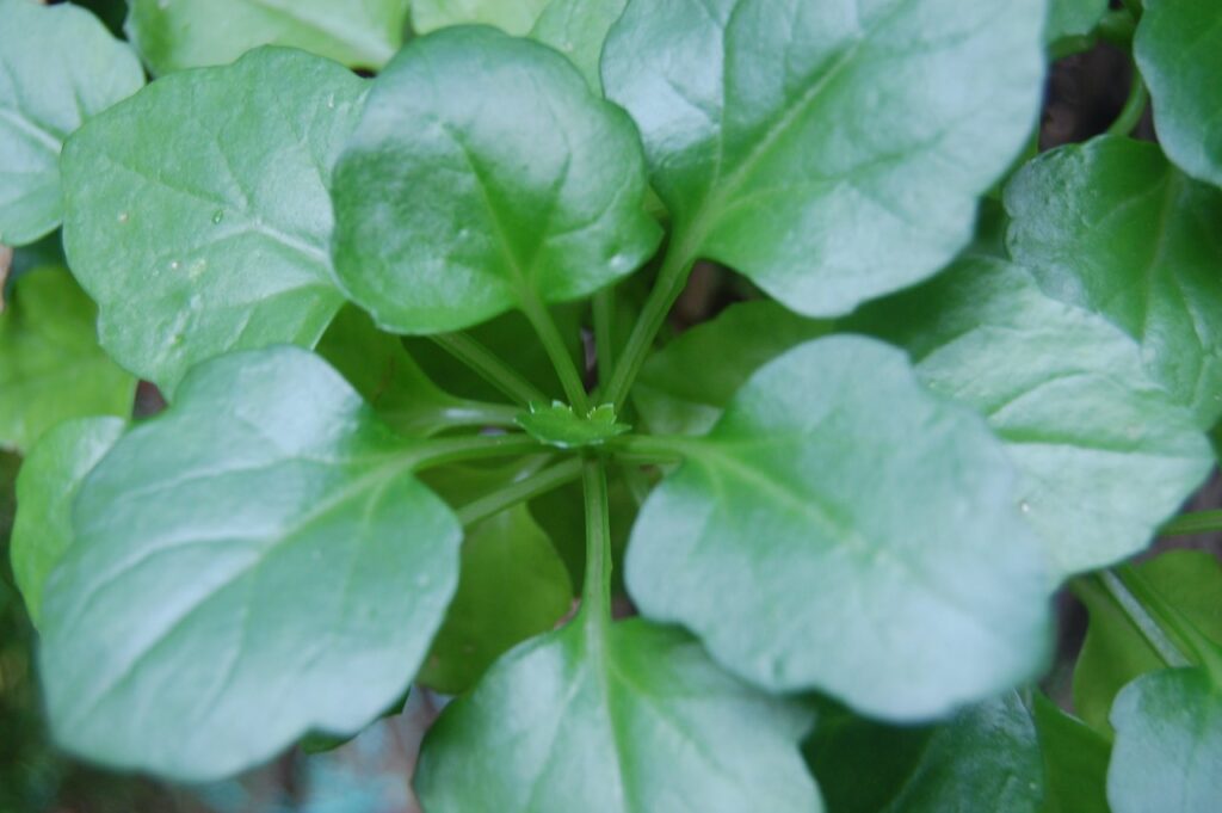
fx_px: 1628
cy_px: 406
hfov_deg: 41.1
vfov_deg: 28.0
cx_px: 611
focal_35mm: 48
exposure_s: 1/60
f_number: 5
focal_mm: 32
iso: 400
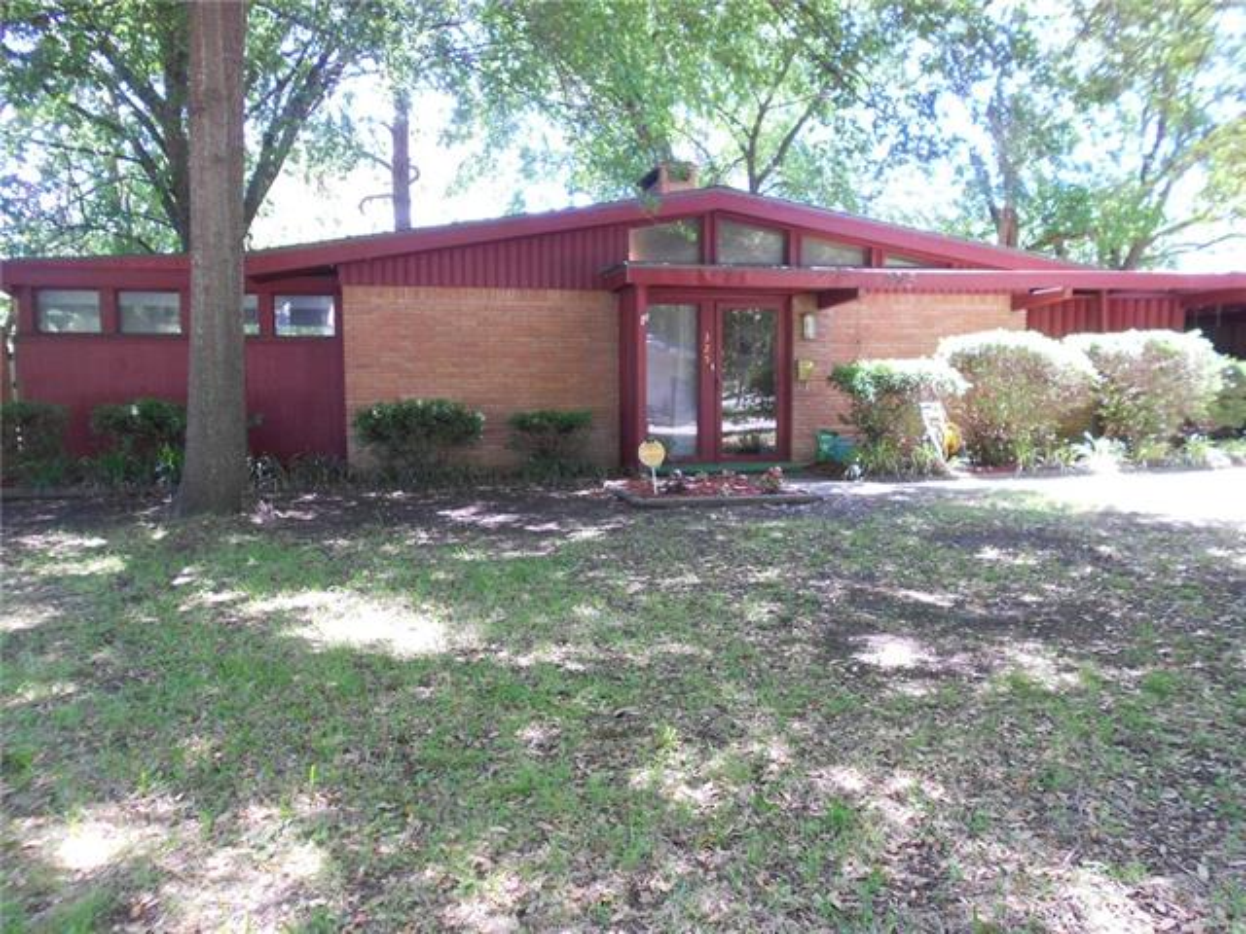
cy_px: 467
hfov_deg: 67.3
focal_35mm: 26
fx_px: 936
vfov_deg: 53.1
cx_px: 623
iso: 125
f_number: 3.2
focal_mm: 4.6
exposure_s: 1/30
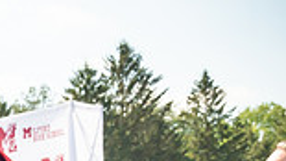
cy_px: 266
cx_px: -182
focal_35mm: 151
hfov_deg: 13.2
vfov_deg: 7.8
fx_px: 1145
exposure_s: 1/800
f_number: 7.1
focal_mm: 22
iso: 200
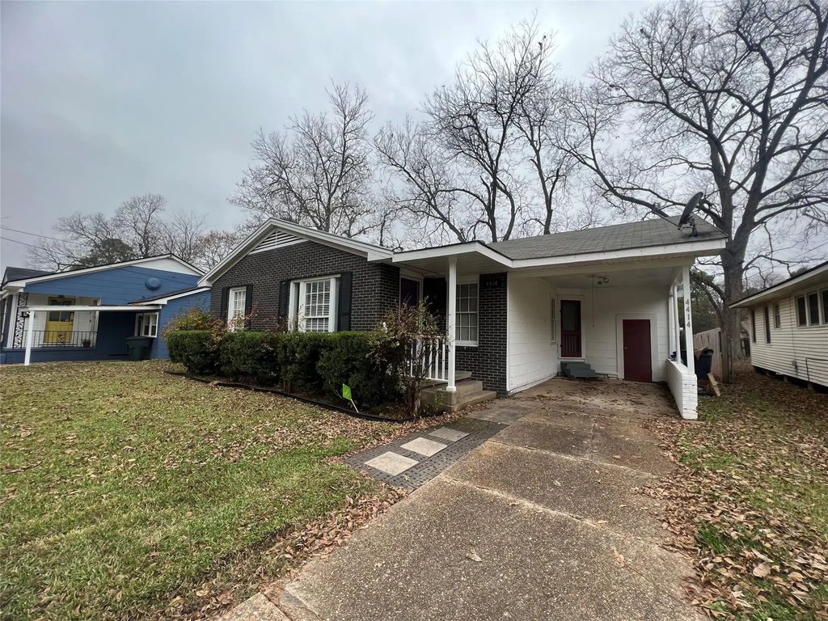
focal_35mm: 13
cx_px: 414
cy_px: 310
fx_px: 311
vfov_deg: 89.9
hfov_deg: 106.2
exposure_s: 1/395
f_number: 1.8
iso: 32
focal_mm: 1.57
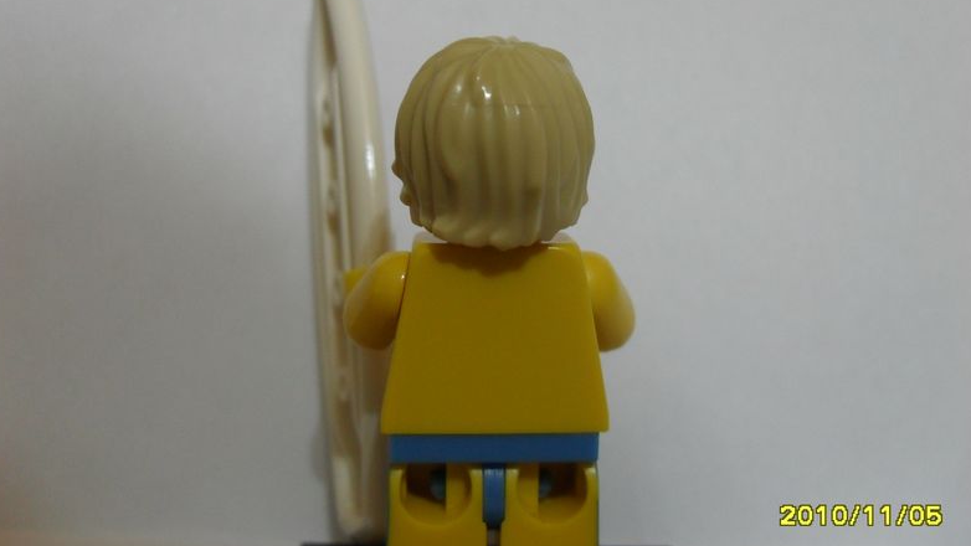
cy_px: 215
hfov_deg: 51.6
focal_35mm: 39
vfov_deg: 30.3
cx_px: 482
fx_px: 1004
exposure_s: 1/20
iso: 200
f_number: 2.8
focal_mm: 6.2
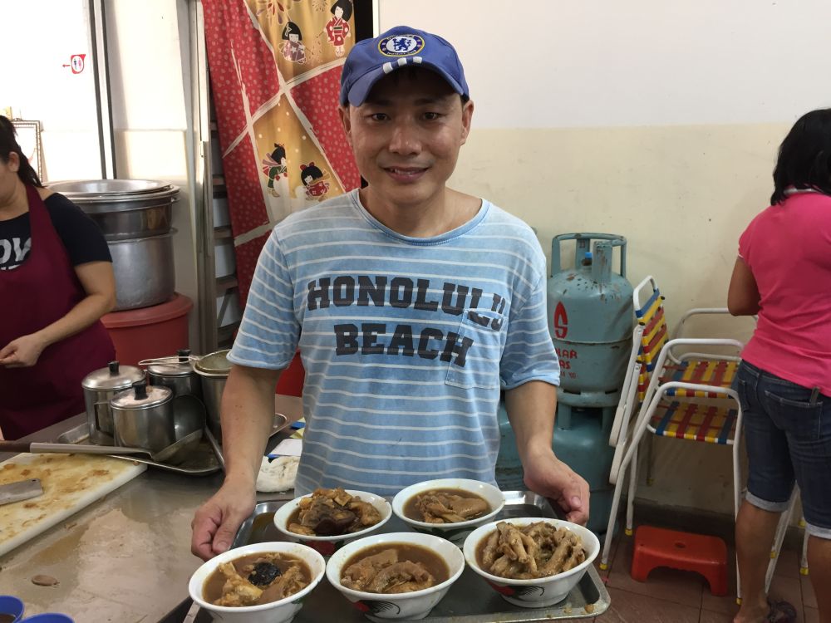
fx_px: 696
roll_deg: -0.4
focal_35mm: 29
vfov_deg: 48.2
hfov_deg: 61.7
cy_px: 312
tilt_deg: -14.8
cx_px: 416
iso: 100
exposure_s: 1/33
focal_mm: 4.15
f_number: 2.2
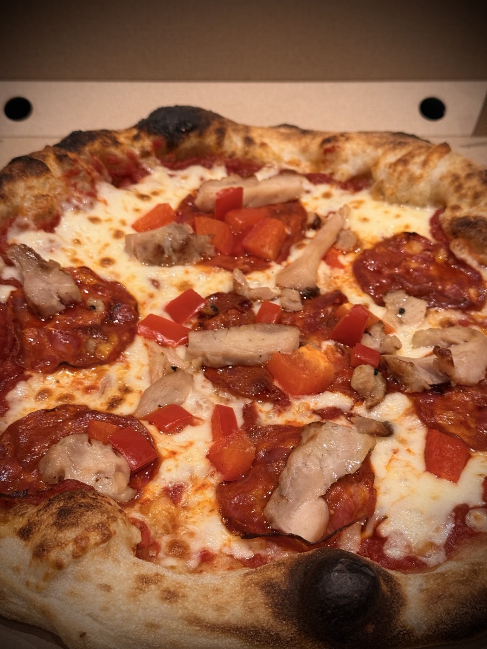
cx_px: 244
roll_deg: -3.7
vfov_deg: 39.7
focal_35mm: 48
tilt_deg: -41.5
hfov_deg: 30.3
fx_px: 900
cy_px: 324
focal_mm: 6.76
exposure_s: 1/60
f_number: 1.78
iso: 160
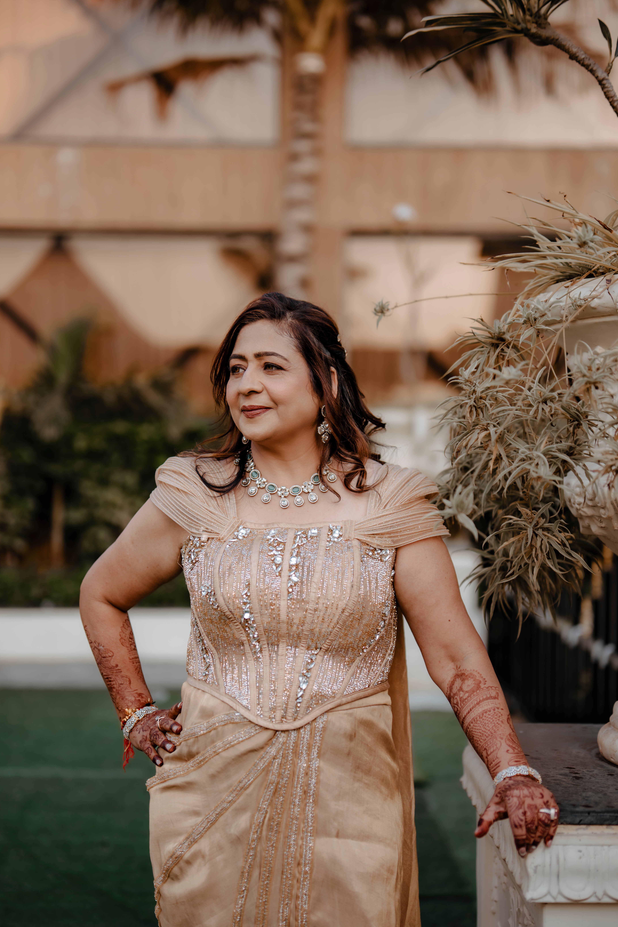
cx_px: 310
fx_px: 1390
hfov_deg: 25.1
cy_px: 497
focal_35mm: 54
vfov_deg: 36.9
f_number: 1.4
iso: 50
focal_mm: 50
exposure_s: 1/320
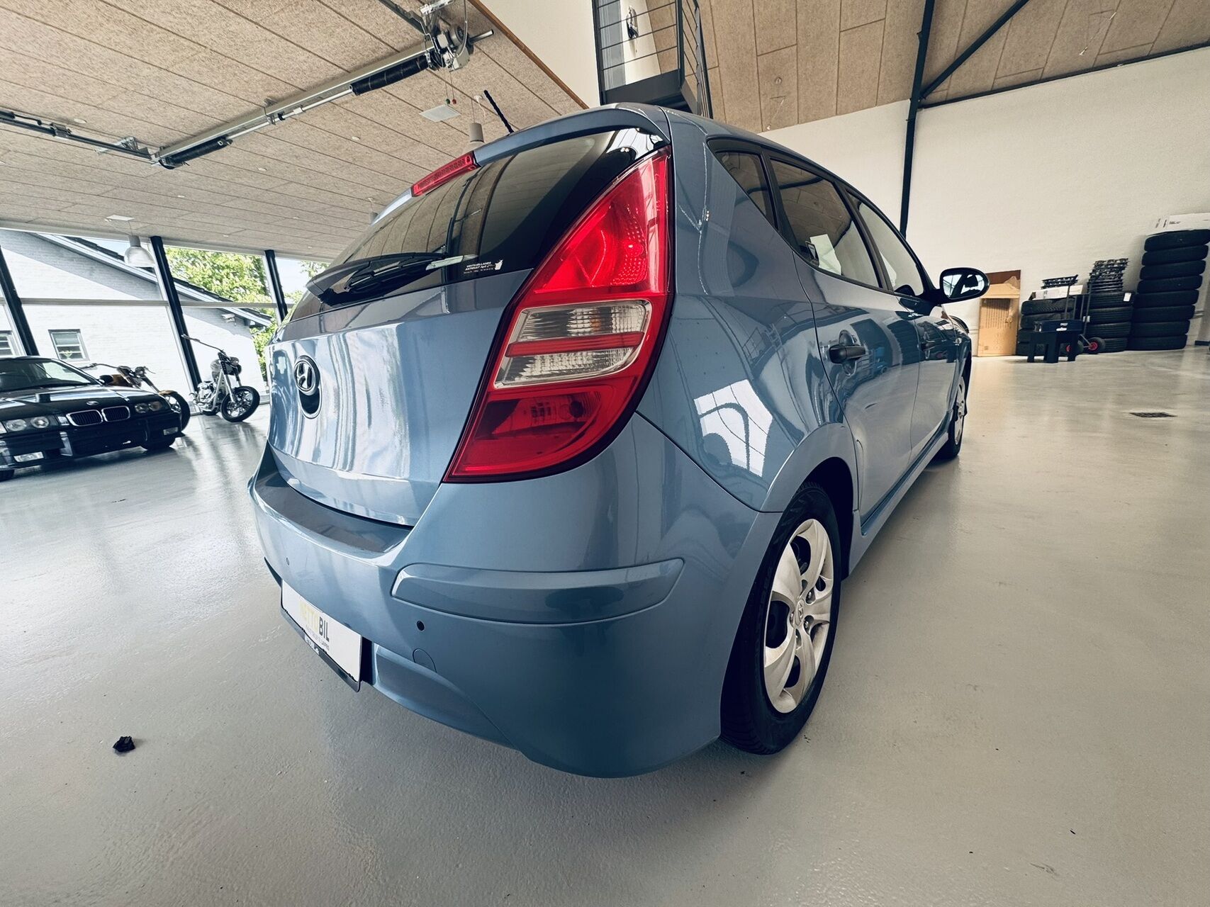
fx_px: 489
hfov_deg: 102.1
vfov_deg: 85.7
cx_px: 605
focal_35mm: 14
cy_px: 454
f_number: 2.2
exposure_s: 1/99
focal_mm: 2.22
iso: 50
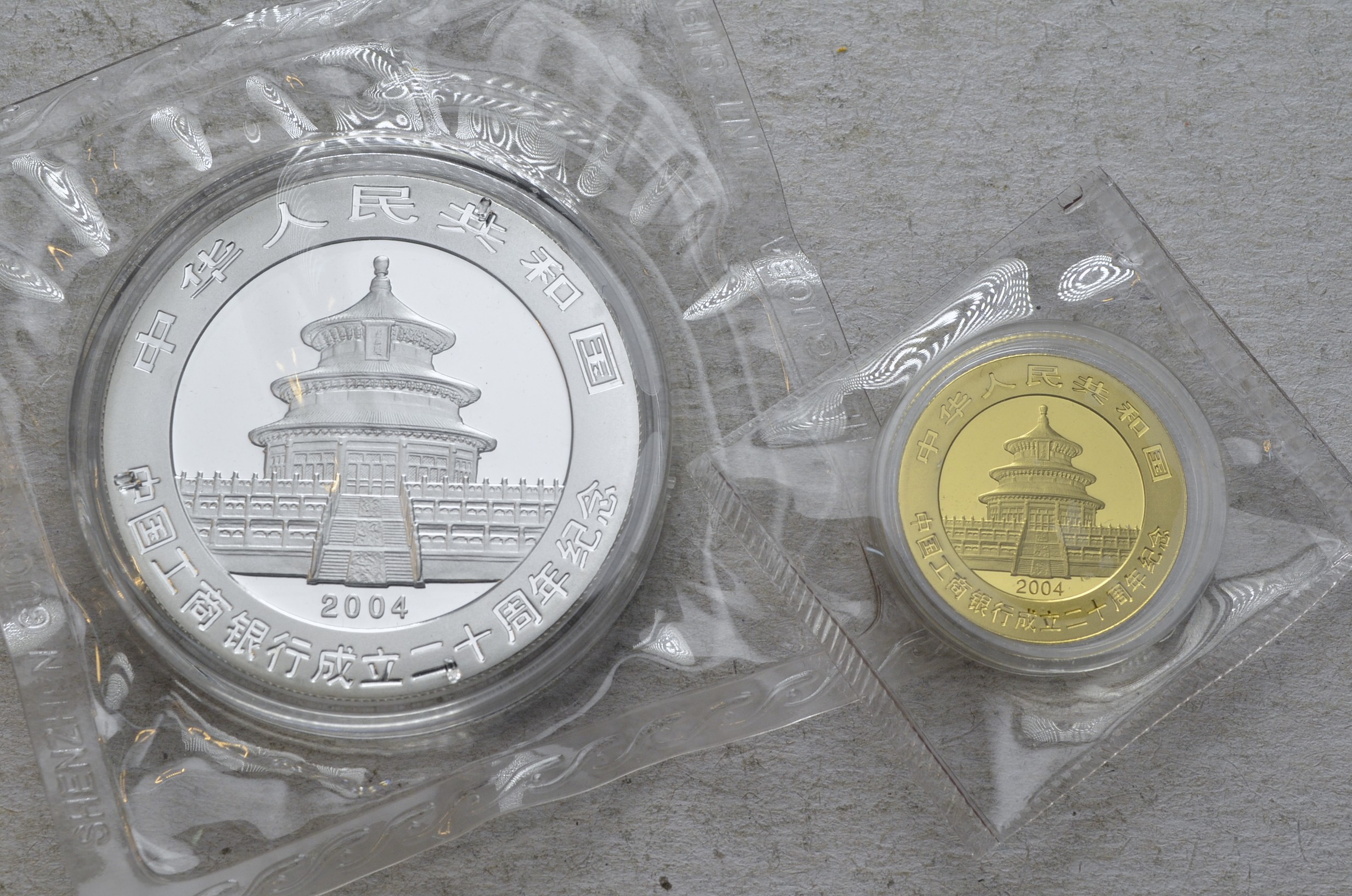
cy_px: 448
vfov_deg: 20.5
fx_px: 2474
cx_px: 676
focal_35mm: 66
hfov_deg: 30.6
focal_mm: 44
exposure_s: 1/250
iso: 400
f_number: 14
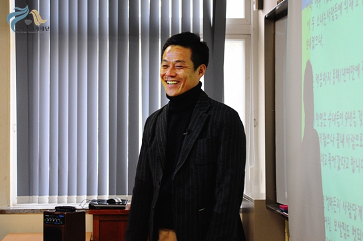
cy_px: 120
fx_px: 846
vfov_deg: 16.2
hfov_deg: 24.2
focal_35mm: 84
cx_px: 182
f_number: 3.8
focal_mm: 56
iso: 640
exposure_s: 1/80
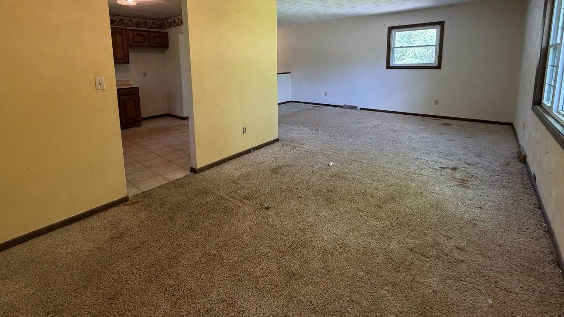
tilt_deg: -7.7
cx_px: 269
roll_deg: +0.8
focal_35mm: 17
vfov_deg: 61.8
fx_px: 254
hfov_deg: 95.9
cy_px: 97
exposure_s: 1/60
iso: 320
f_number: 2.2
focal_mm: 2.22
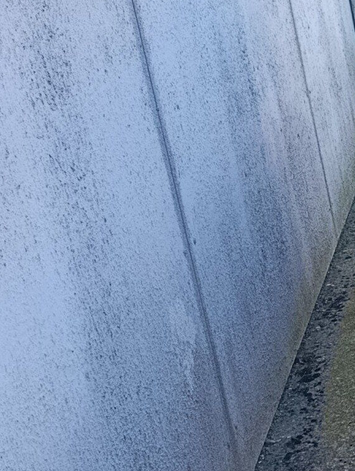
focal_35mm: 79
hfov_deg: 16.5
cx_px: 583
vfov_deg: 24.6
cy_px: 172
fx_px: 1077
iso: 83
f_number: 1.65
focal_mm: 6.11
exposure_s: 1/100
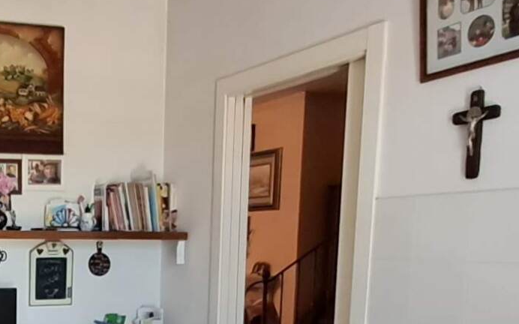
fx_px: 721
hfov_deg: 35.8
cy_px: 349
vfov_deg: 23.8
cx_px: 4
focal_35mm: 51
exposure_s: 1/25
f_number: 2.2
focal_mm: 1.13
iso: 250
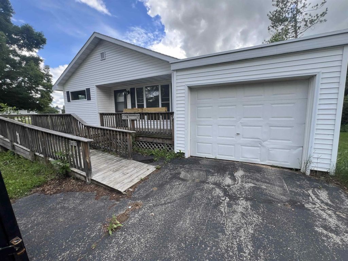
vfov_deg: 89.9
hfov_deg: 106.2
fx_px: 131
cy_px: 130
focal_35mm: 13
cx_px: 174
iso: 32
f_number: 1.8
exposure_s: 1/306
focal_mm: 1.57
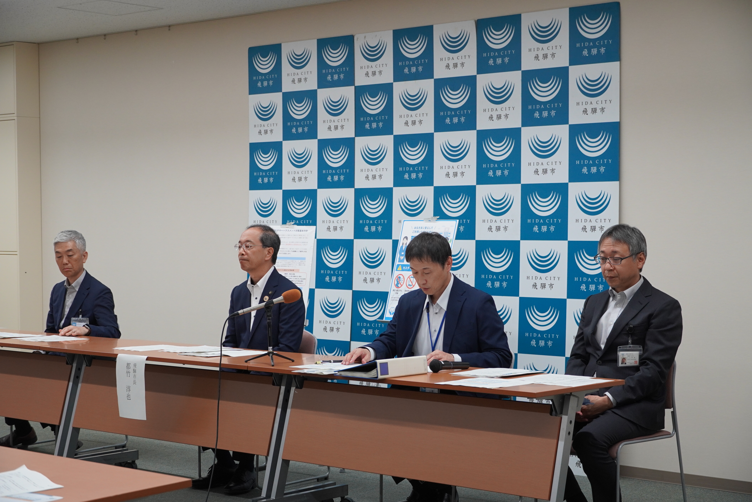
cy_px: 251
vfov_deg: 21.1
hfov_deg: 31.2
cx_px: 376
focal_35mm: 64
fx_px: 1348
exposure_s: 1/160
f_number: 5
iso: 800
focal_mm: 43
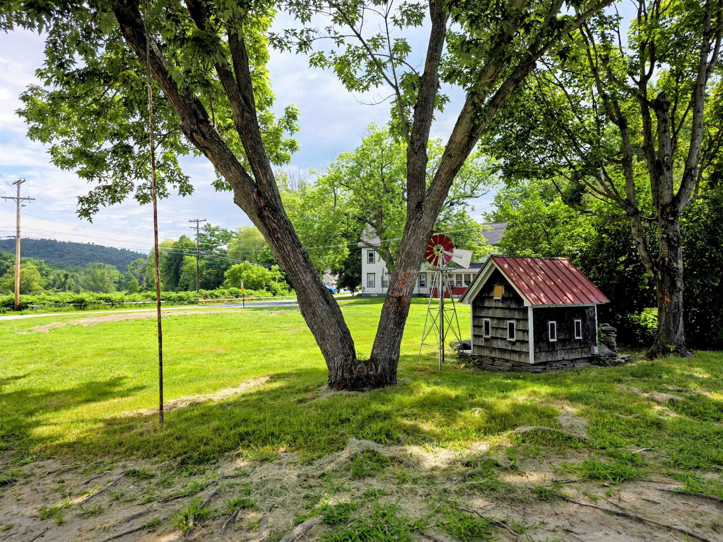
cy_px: 271
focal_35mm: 23
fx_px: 480
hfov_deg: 73.9
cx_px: 362
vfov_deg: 58.9
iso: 80
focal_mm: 6.3
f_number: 1.7
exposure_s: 1/2192
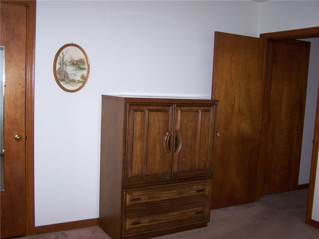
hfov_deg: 49.0
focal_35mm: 38
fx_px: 350
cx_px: 160
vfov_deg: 37.7
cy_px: 120
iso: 140
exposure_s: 1/60
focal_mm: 6.3
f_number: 2.8
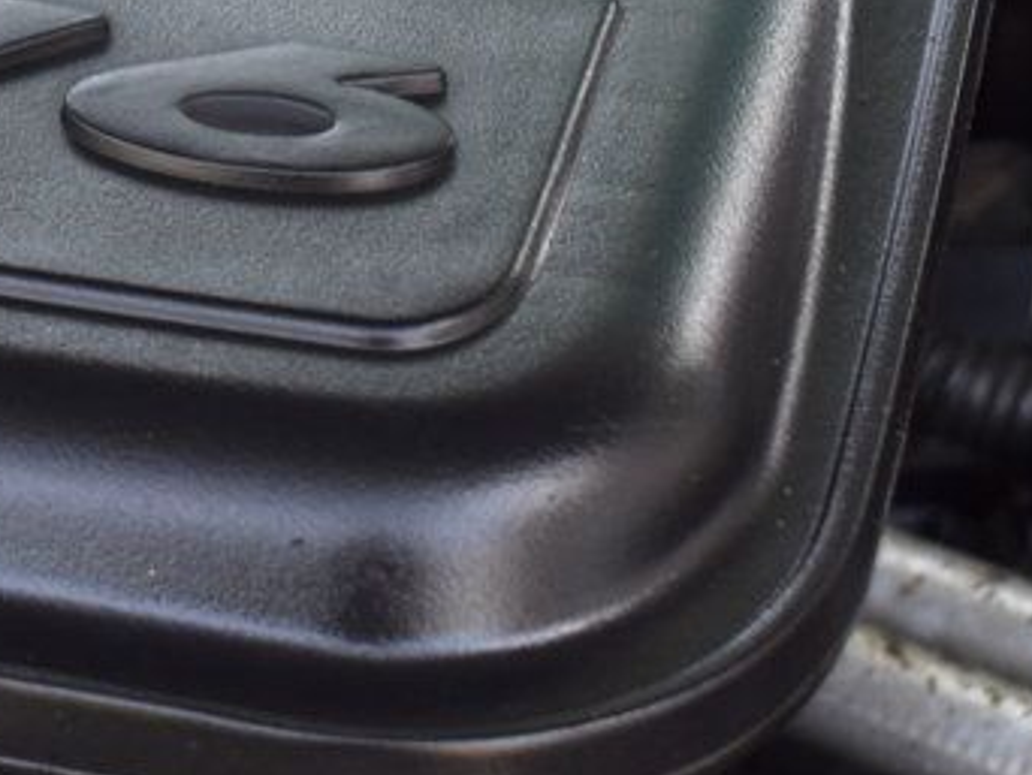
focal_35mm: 207
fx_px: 6176
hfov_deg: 9.3
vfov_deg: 7.2
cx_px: -432
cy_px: -48
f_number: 8
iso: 400
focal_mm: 48
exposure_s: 1/60
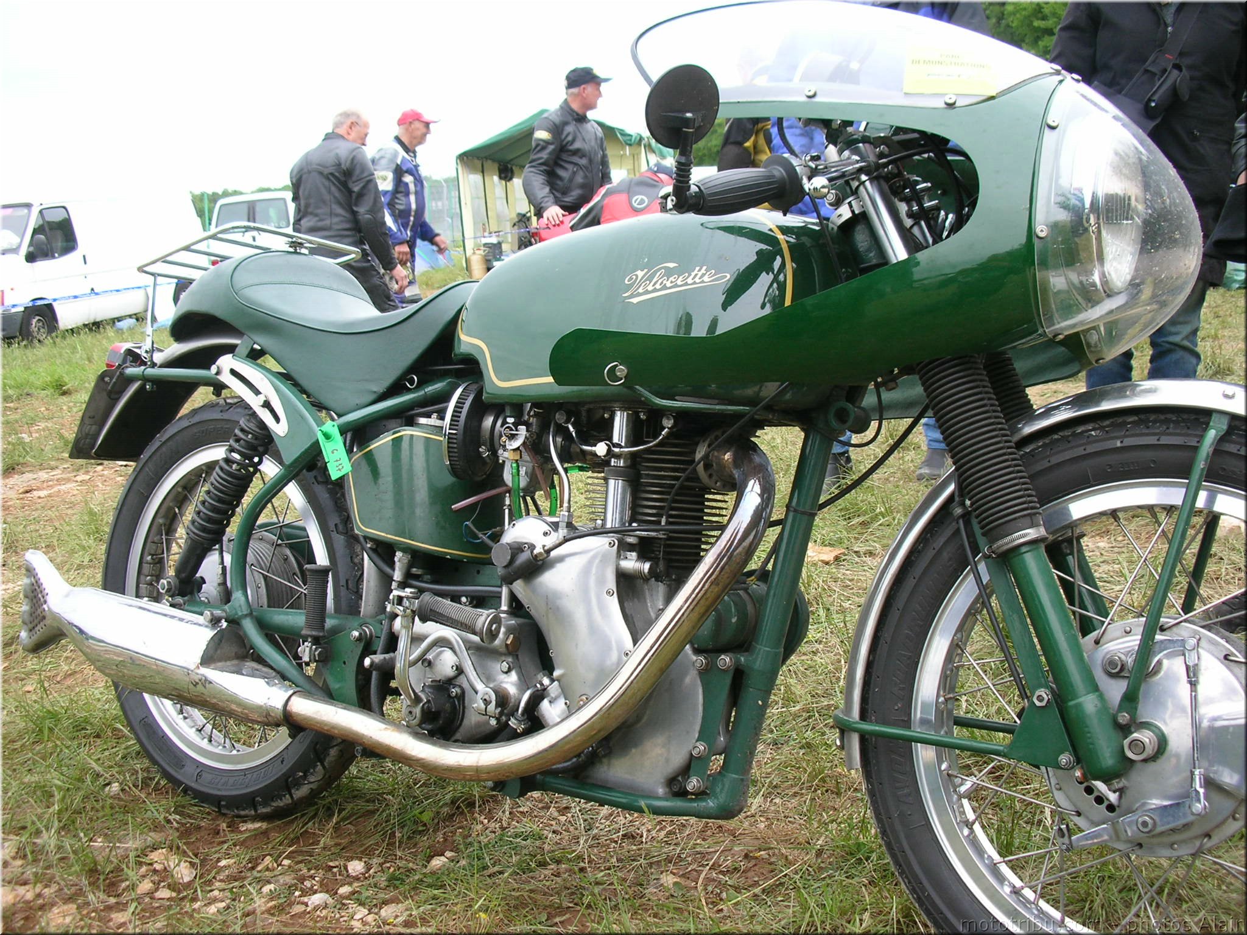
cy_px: 468
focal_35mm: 35
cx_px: 624
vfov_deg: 40.7
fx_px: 1261
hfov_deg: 52.6
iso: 50
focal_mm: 5.8
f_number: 3
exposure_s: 1/93.8
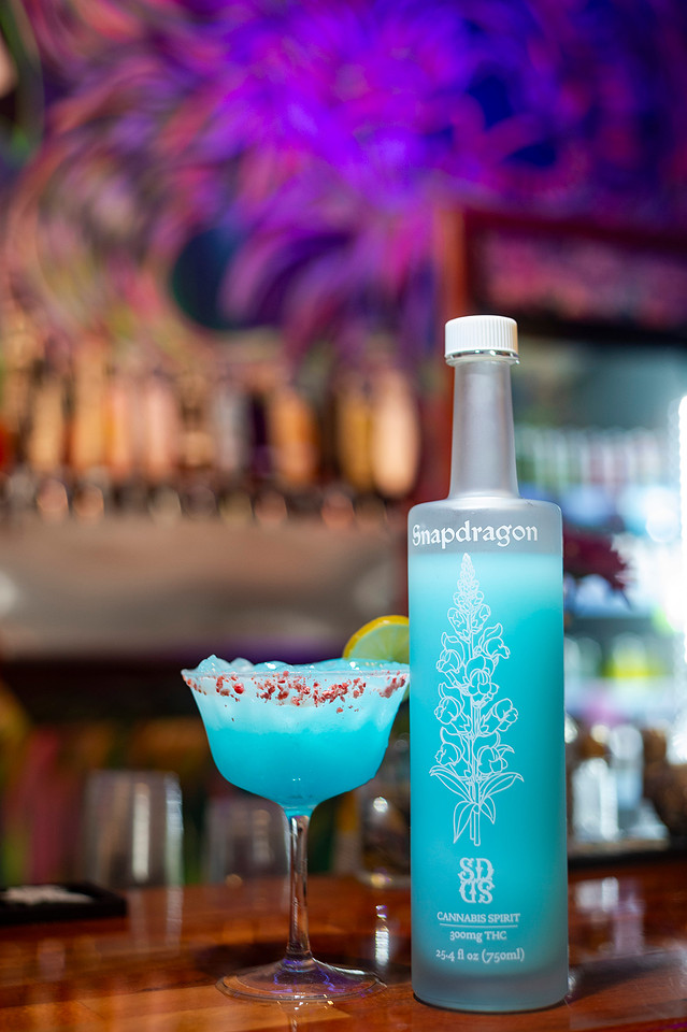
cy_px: 516
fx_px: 1433
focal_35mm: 50
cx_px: 344
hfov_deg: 27.0
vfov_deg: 39.6
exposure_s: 1/60
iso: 800
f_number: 2.8
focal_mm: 50
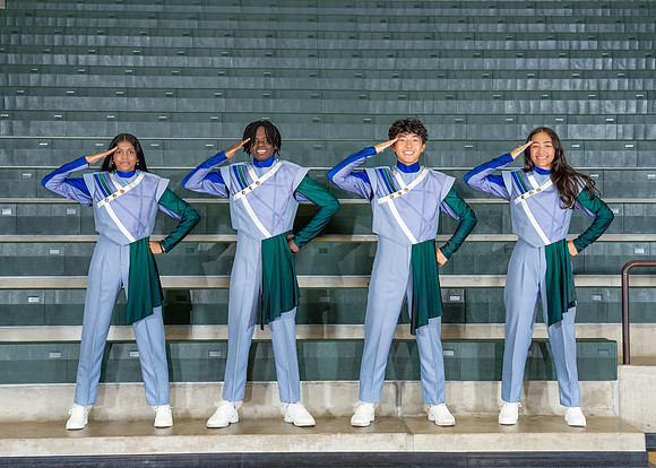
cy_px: 228
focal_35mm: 61
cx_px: 348
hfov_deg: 32.4
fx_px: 1129
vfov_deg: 23.4
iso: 1000
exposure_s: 1/400
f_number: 5
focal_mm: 41.6
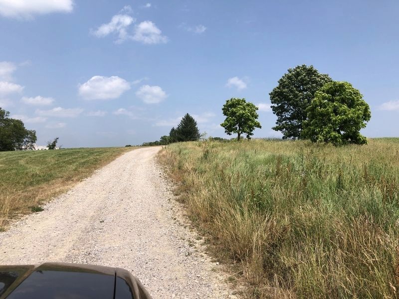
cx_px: 200
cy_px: 150
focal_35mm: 28
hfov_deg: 63.4
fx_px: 323
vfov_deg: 49.7
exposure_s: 1/2857
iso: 20
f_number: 1.8
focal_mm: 4
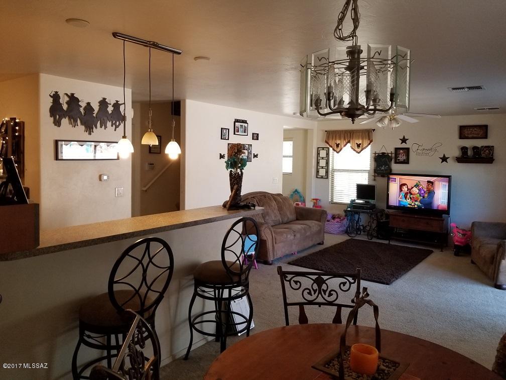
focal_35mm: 26
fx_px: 380
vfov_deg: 53.1
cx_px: 253
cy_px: 190
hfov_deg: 67.3
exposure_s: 1/60
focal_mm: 4.25
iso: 100
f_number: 1.7
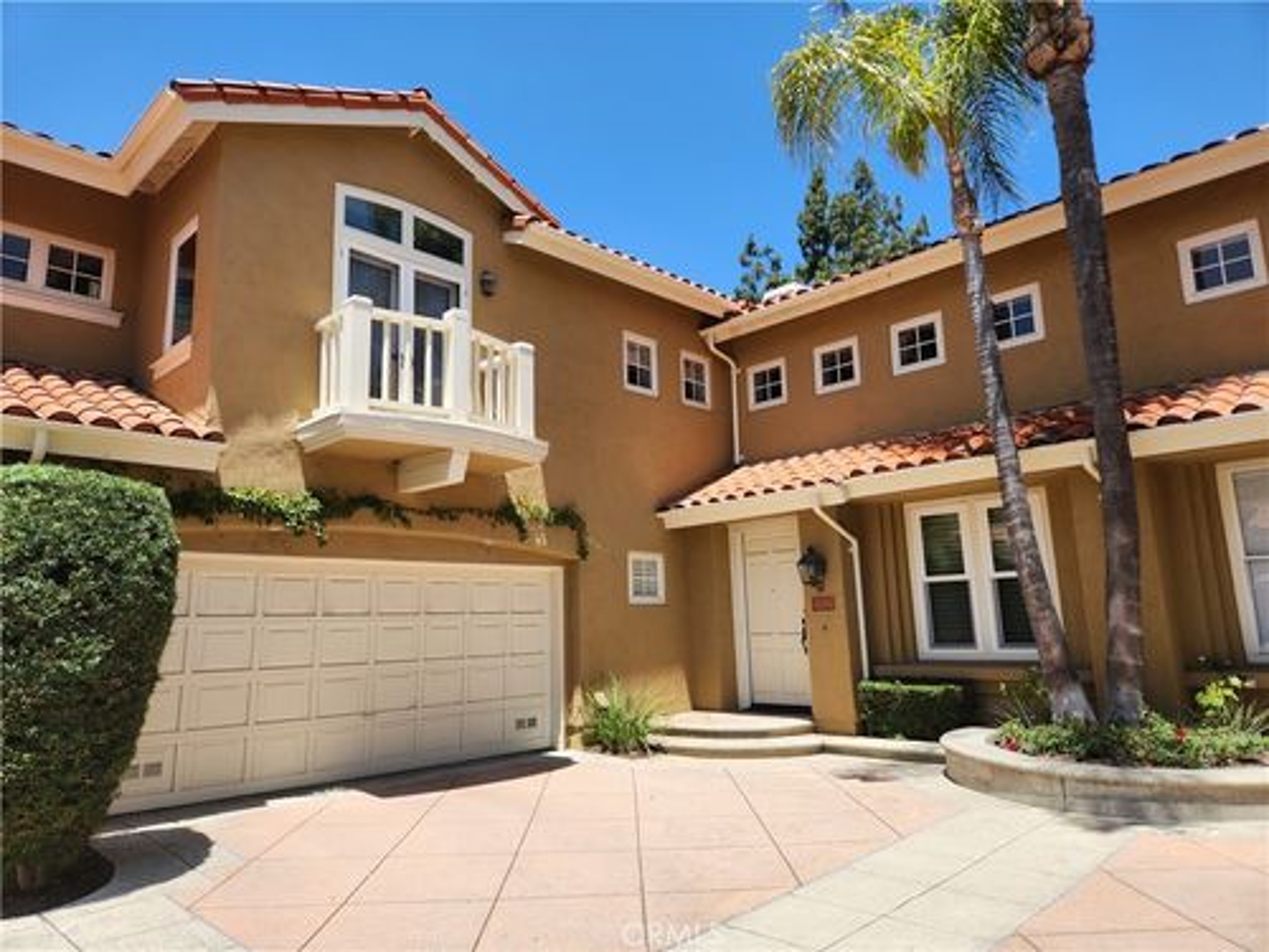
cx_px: 634
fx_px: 843
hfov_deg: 73.9
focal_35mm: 23
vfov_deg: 58.9
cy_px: 476
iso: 20
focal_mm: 5.4
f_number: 1.8
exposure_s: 1/1047
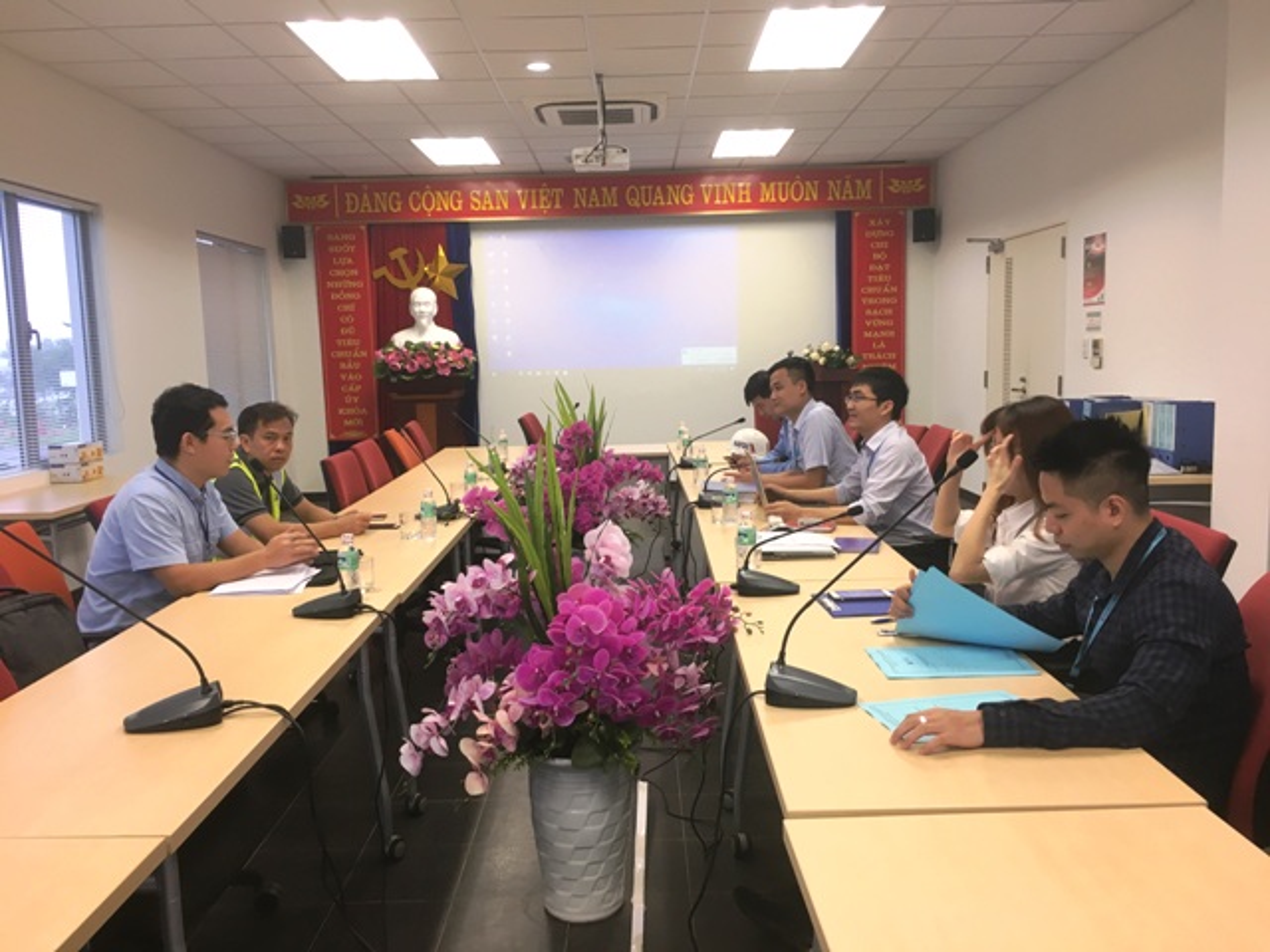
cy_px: 476
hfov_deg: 61.7
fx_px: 1064
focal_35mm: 29
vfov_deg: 48.2
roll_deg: +0.7
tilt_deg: -3.5
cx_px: 635
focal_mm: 4.15
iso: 64
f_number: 2.2
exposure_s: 1/33
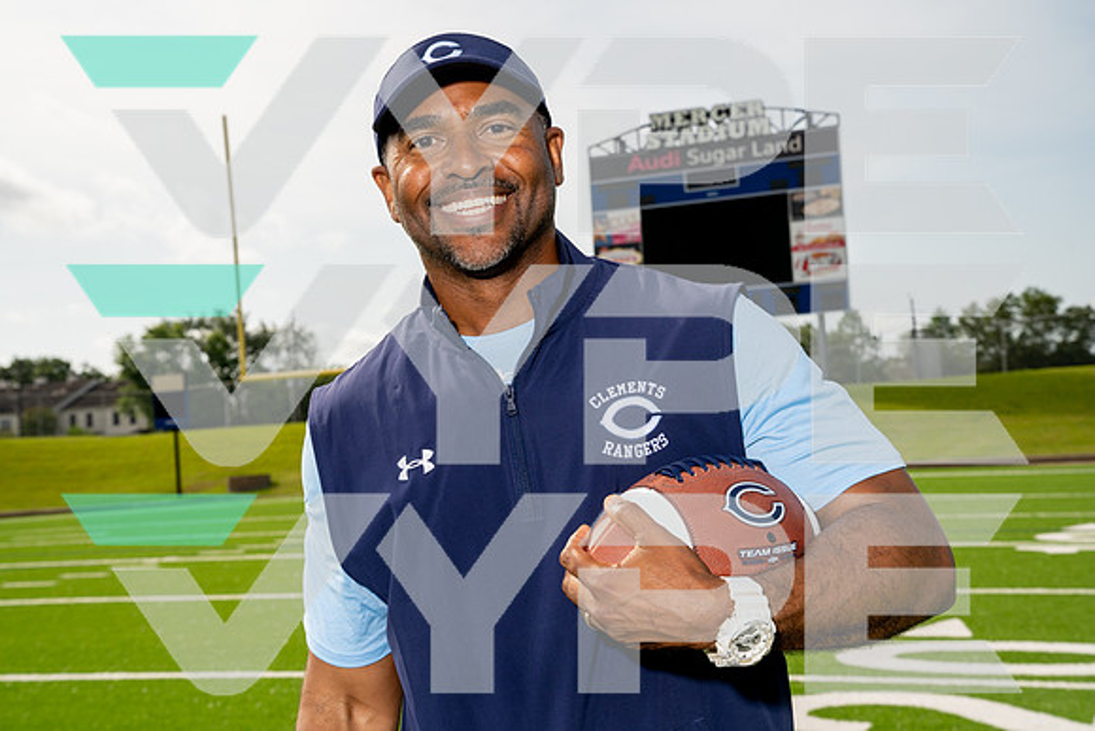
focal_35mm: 60
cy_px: 366
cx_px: 548
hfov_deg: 33.4
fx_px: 1825
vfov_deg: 22.6
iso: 100
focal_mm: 60
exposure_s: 1/250
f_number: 10
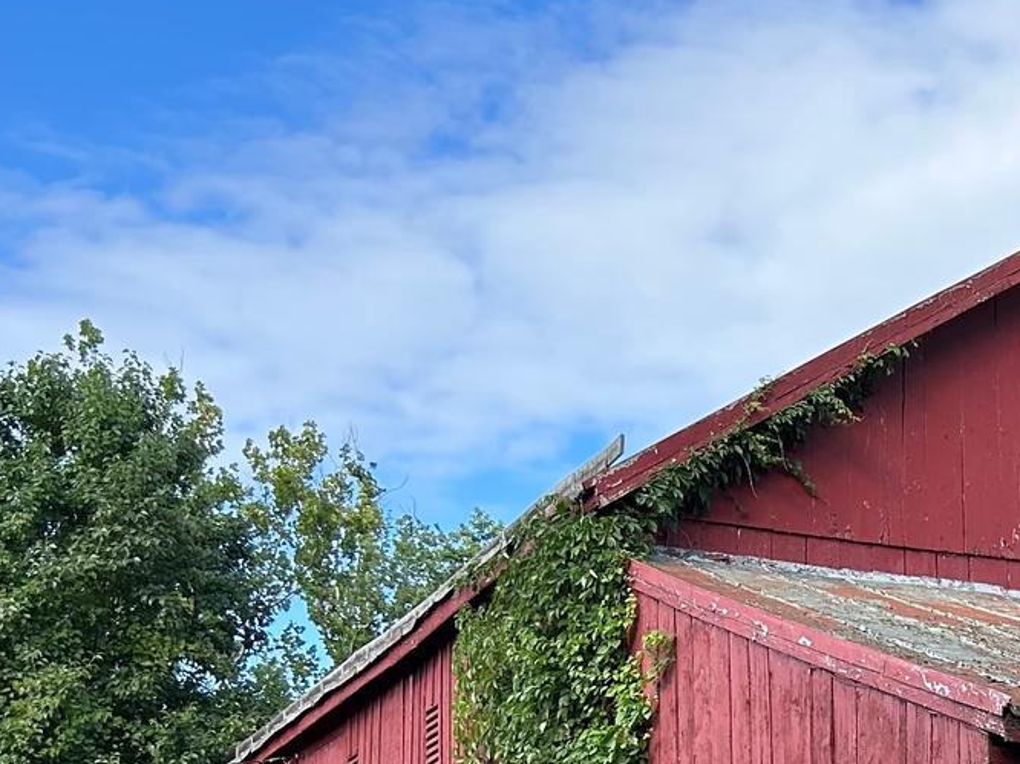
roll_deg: +0.2
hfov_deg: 22.7
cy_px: 890
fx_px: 2356
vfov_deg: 17.6
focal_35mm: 80
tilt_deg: +5.7
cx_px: 1185
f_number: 1.5
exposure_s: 1/1511
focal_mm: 5.7
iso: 50
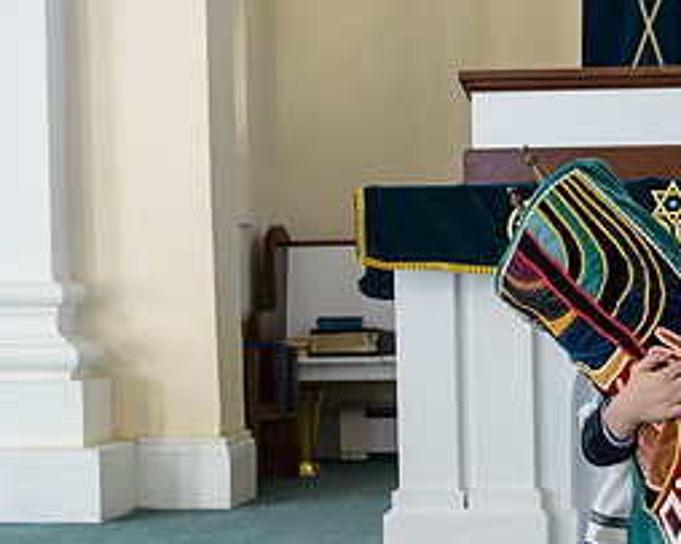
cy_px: 342
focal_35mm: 75
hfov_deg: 24.3
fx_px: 1511
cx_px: 668
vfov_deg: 20.4
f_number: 3.2
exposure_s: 1/125
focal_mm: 35
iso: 400
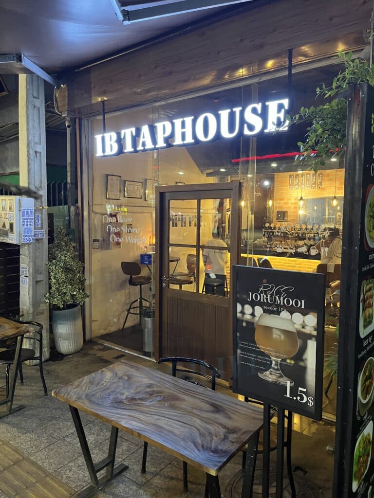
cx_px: 187
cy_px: 249
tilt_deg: -2.6
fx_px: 375
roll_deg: +1.0
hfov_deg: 53.1
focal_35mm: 26
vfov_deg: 67.3
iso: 400
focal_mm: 5.1
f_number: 1.6
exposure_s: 1/33
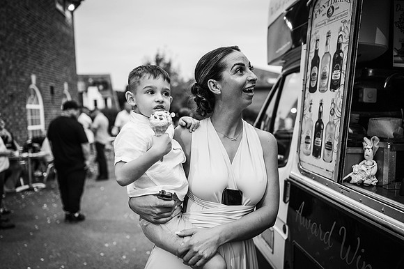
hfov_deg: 54.5
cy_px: 134
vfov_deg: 37.8
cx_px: 202
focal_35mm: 35
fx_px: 393
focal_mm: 35
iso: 800
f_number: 2.2
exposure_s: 1/200
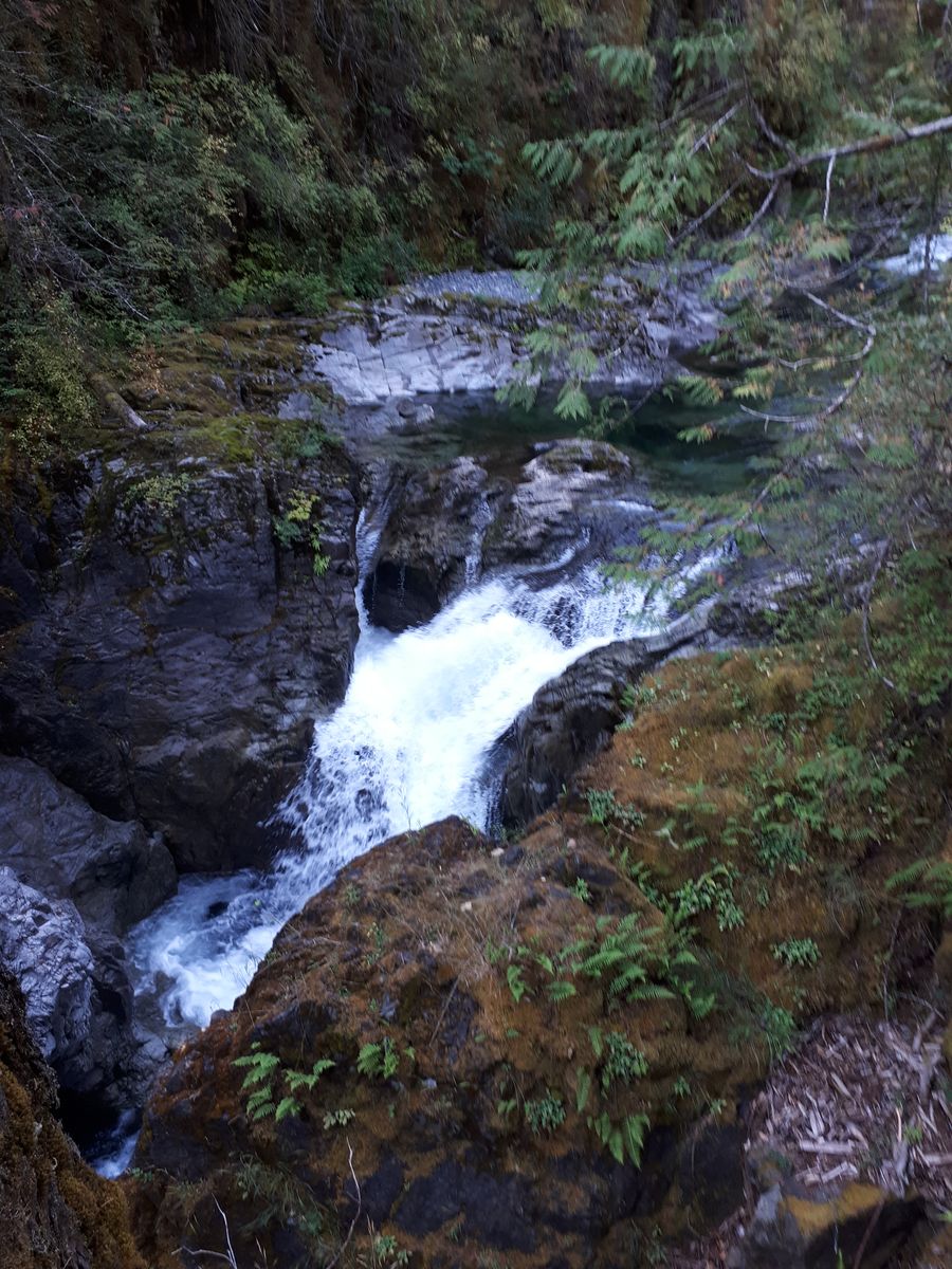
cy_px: 634
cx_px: 476
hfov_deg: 51.4
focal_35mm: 27
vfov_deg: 65.3
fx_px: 990
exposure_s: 1/50
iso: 50
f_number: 1.9
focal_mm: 3.6
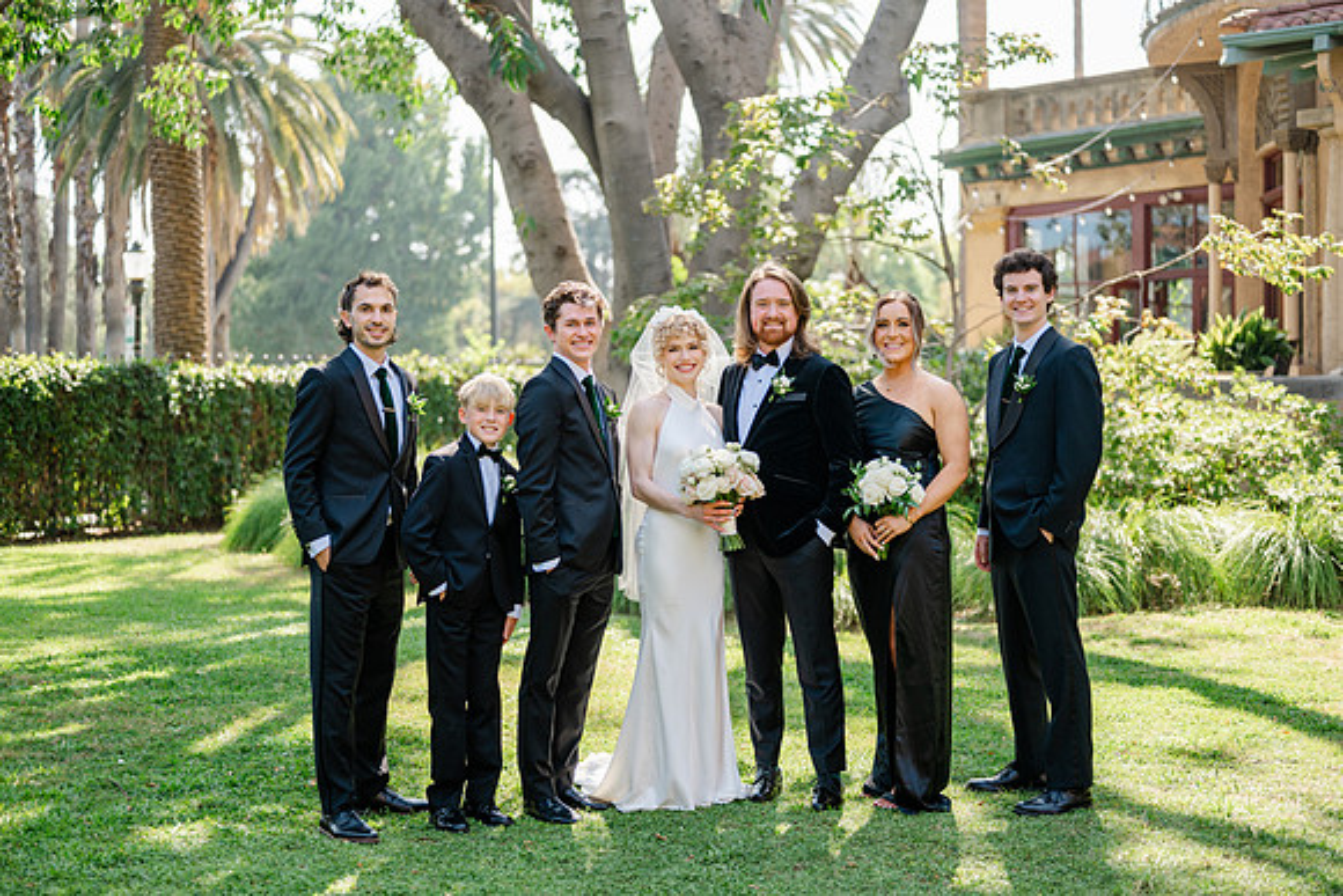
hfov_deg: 39.6
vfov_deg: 27.0
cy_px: 448
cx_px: 672
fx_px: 1866
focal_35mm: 50
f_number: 1.8
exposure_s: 1/1000
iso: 64
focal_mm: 50
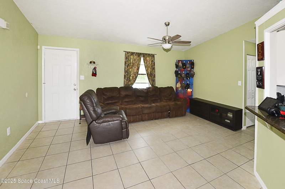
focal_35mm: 15
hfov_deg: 100.5
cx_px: 142
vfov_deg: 77.0
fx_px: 118
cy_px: 94
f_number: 6.3
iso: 640
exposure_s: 1/60
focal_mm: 10
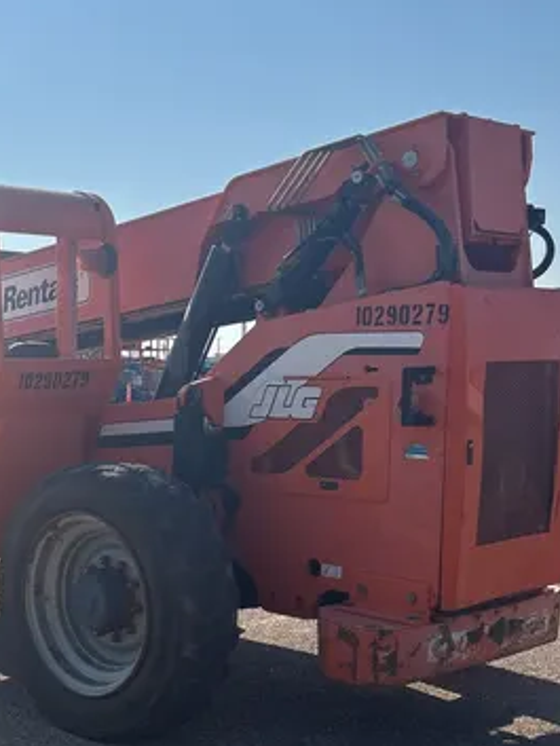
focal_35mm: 54
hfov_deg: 26.4
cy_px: 521
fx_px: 1164
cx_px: 87
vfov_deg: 35.1
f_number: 1.5
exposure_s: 1/7463
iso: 50
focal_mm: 5.7
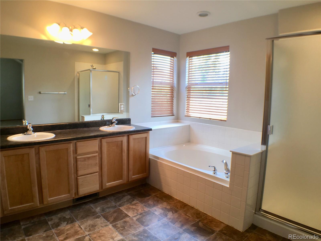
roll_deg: -1.0
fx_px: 269
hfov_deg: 61.7
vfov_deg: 48.2
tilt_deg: -7.9
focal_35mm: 29
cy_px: 120
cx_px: 160
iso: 25
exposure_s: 1/30
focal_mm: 4.15
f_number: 2.2
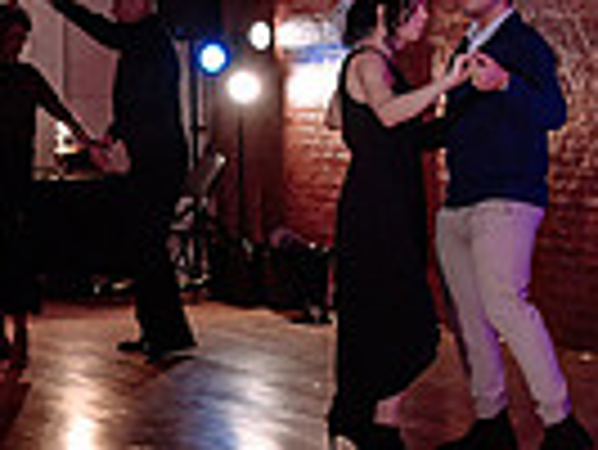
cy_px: 166
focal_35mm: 151
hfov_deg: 12.3
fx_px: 2611
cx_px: 960
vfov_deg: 9.8
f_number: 4
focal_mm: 28
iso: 800
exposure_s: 1/80
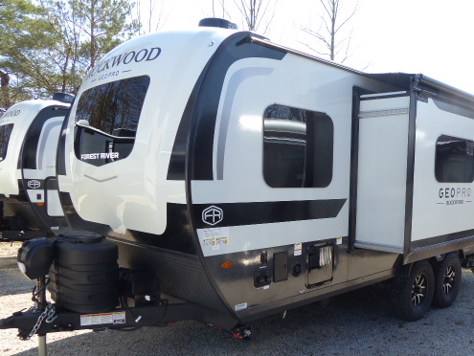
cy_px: 222
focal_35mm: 31
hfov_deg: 57.7
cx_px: 291
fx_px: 425
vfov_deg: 45.1
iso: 80
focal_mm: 4.3
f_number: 3.3
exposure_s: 1/250
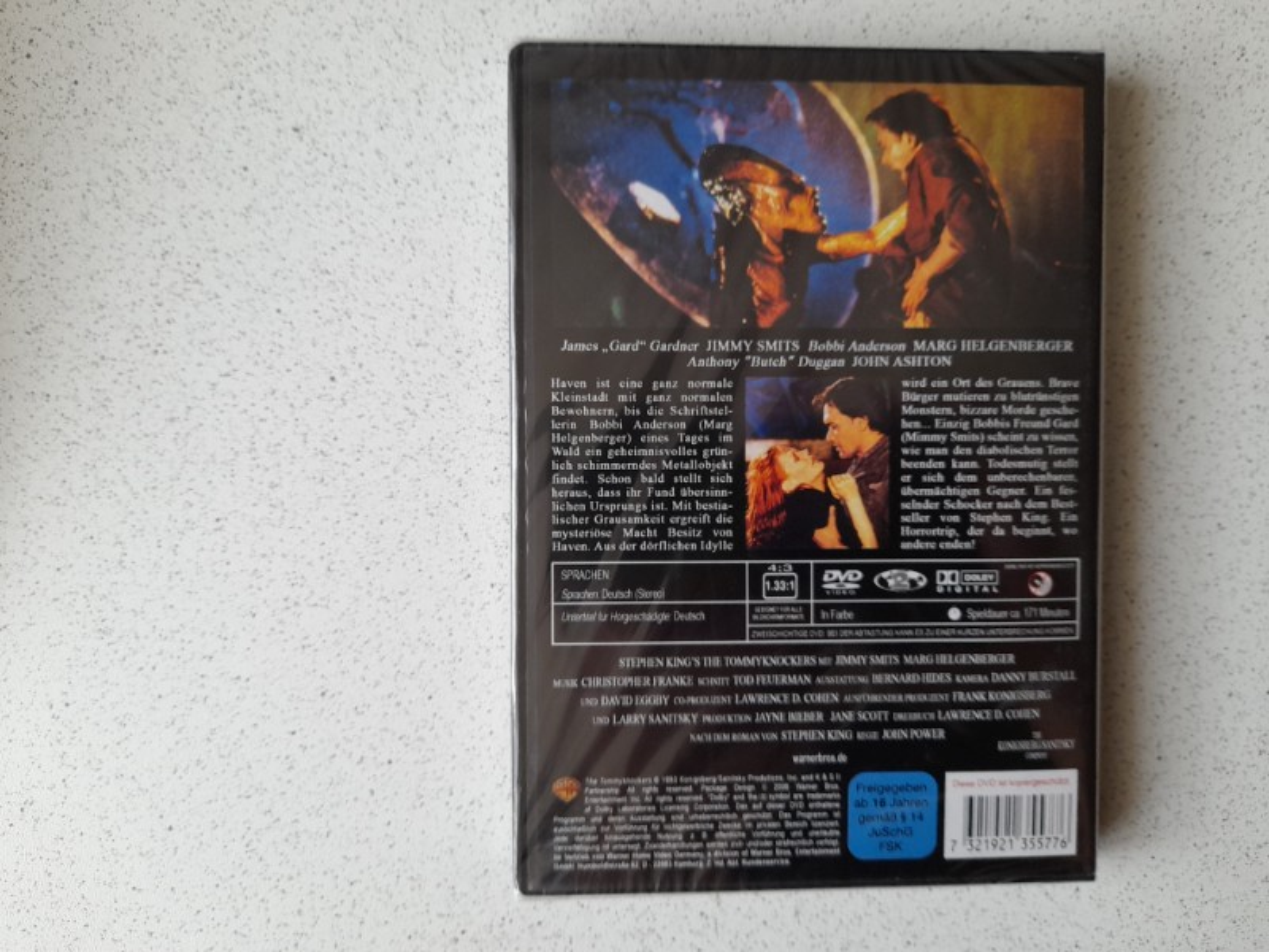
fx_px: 916
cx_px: 634
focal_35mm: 25
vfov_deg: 54.9
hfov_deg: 69.4
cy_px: 476
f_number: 2
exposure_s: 1/50
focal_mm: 4.6
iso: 50
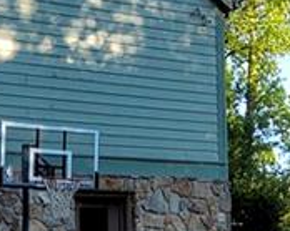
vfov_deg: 15.4
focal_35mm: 99
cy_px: 200
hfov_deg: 19.4
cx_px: 163
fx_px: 849
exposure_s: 1/60
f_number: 7.1
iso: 100
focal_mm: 12
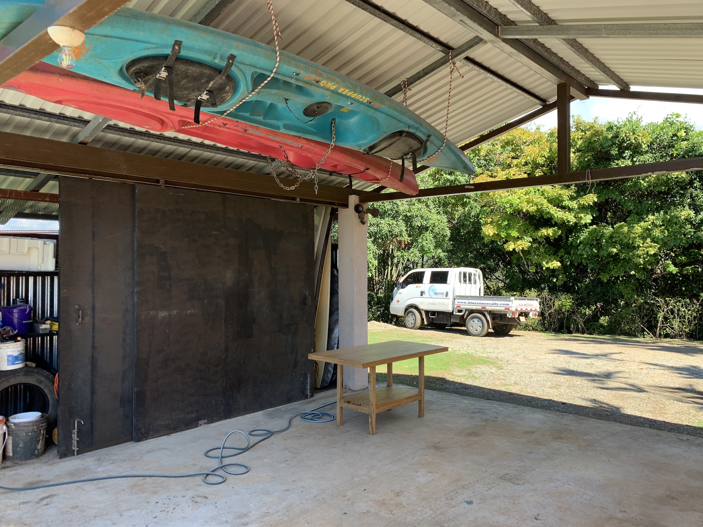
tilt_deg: +0.6
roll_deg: -0.8
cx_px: 352
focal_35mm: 26
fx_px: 528
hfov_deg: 67.3
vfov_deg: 53.1
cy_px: 264
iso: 25
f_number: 1.8
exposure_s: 1/259
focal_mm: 4.25
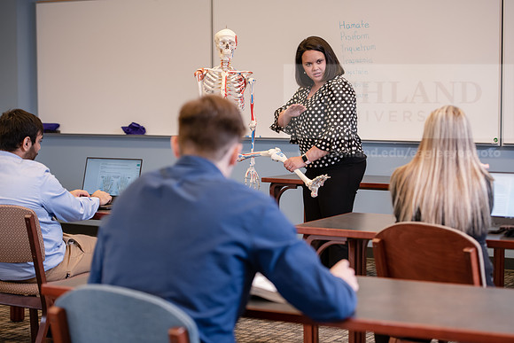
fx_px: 1114
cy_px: 172
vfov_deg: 17.5
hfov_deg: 26.0
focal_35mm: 78
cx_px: 257
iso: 800
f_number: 3.5
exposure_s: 1/160
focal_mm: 78
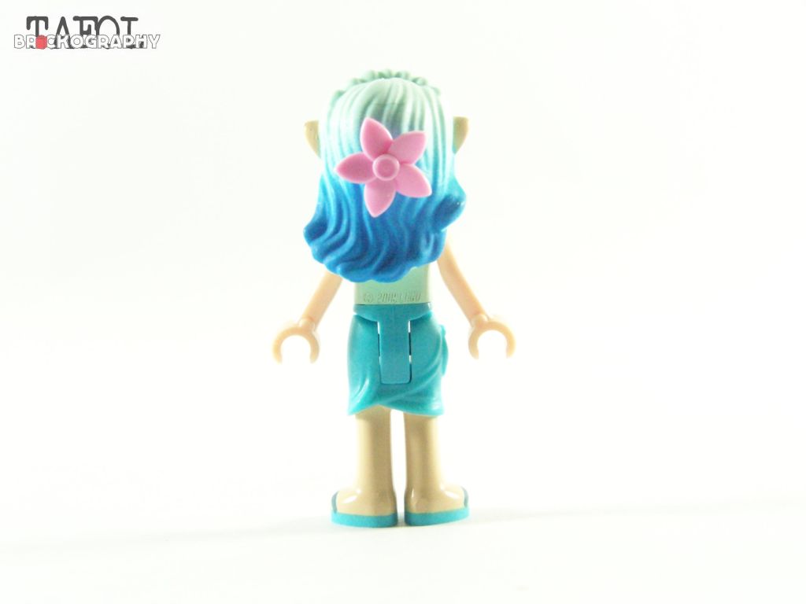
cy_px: 302
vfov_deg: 18.0
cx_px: 403
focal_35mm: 82
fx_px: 1909
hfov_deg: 23.8
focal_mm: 13.7
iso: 400
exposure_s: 1/60
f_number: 4
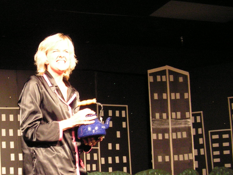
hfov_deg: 26.0
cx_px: 60
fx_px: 498
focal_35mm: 74
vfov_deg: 19.8
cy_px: 123
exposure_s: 1/10
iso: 200
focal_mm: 6.3
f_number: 2.8
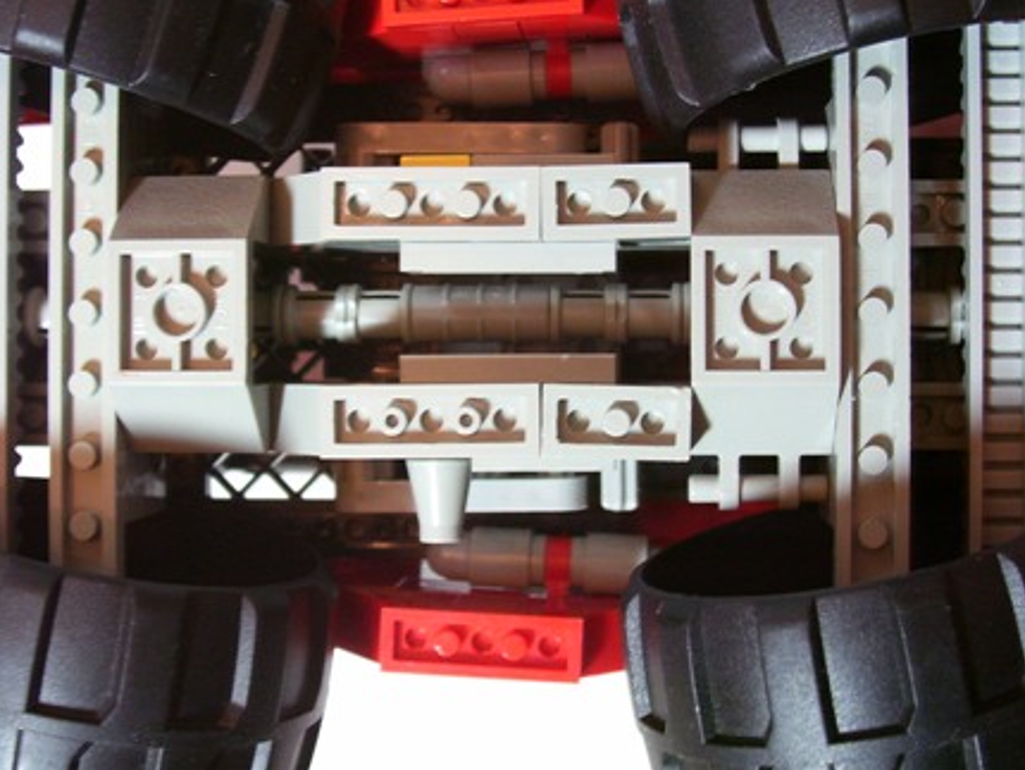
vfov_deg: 28.0
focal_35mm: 52
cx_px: 502
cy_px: 339
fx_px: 1541
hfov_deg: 36.8
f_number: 3
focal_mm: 7
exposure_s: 1/8
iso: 160
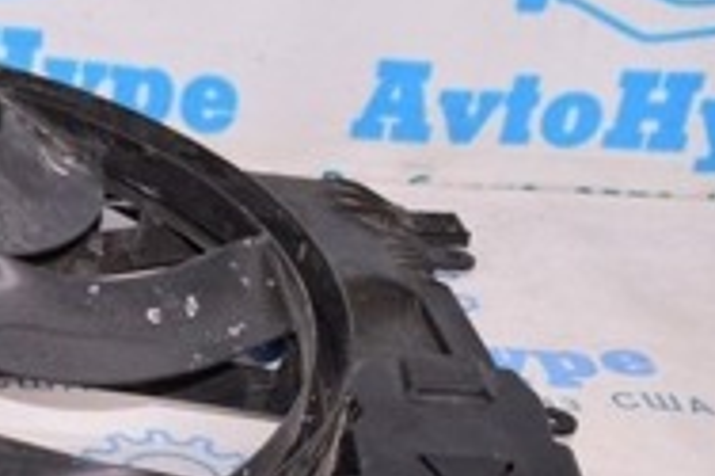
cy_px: 470
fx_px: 2336
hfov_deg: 16.1
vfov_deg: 11.5
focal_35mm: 118
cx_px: -308
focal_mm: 23
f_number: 8
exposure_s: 1/160
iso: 1600
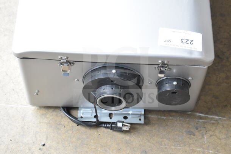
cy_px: 77
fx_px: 481
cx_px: 116
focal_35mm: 75
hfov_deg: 27.0
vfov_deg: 18.2
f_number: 6.3
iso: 1600
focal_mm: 50
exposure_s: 1/160
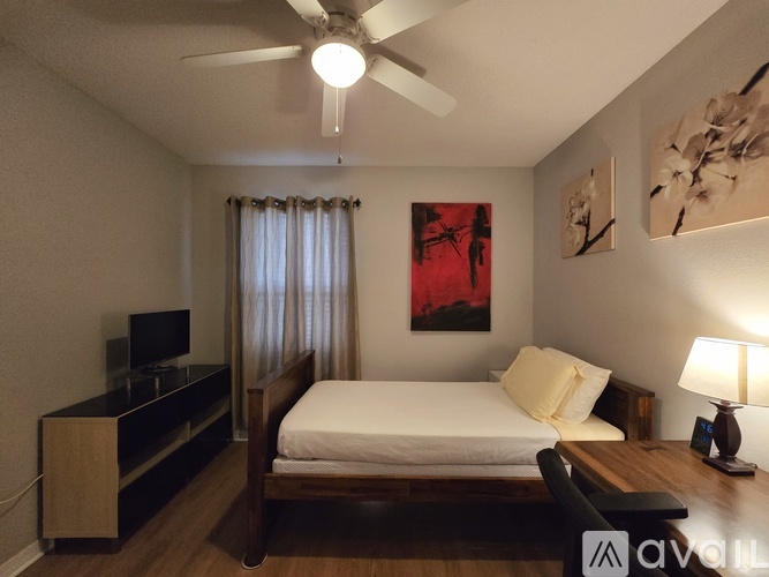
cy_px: 288
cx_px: 384
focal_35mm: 13
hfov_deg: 106.2
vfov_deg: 89.9
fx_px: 289
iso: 1000
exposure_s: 1/60
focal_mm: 2.2
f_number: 2.2
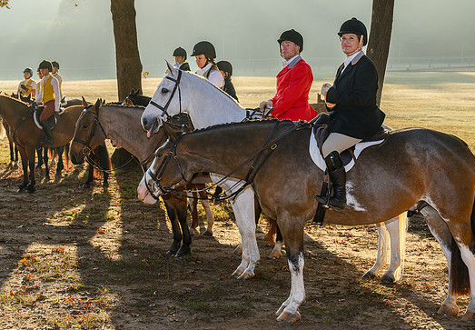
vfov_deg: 16.7
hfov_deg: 23.9
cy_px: 143
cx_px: 221
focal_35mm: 84
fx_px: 1122
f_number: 4.5
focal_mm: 70
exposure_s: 1/400
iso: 500
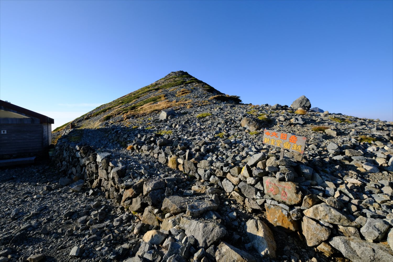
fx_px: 164
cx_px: 196
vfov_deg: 77.3
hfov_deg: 100.4
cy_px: 131
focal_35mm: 15
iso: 400
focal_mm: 10
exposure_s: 1/500
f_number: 8
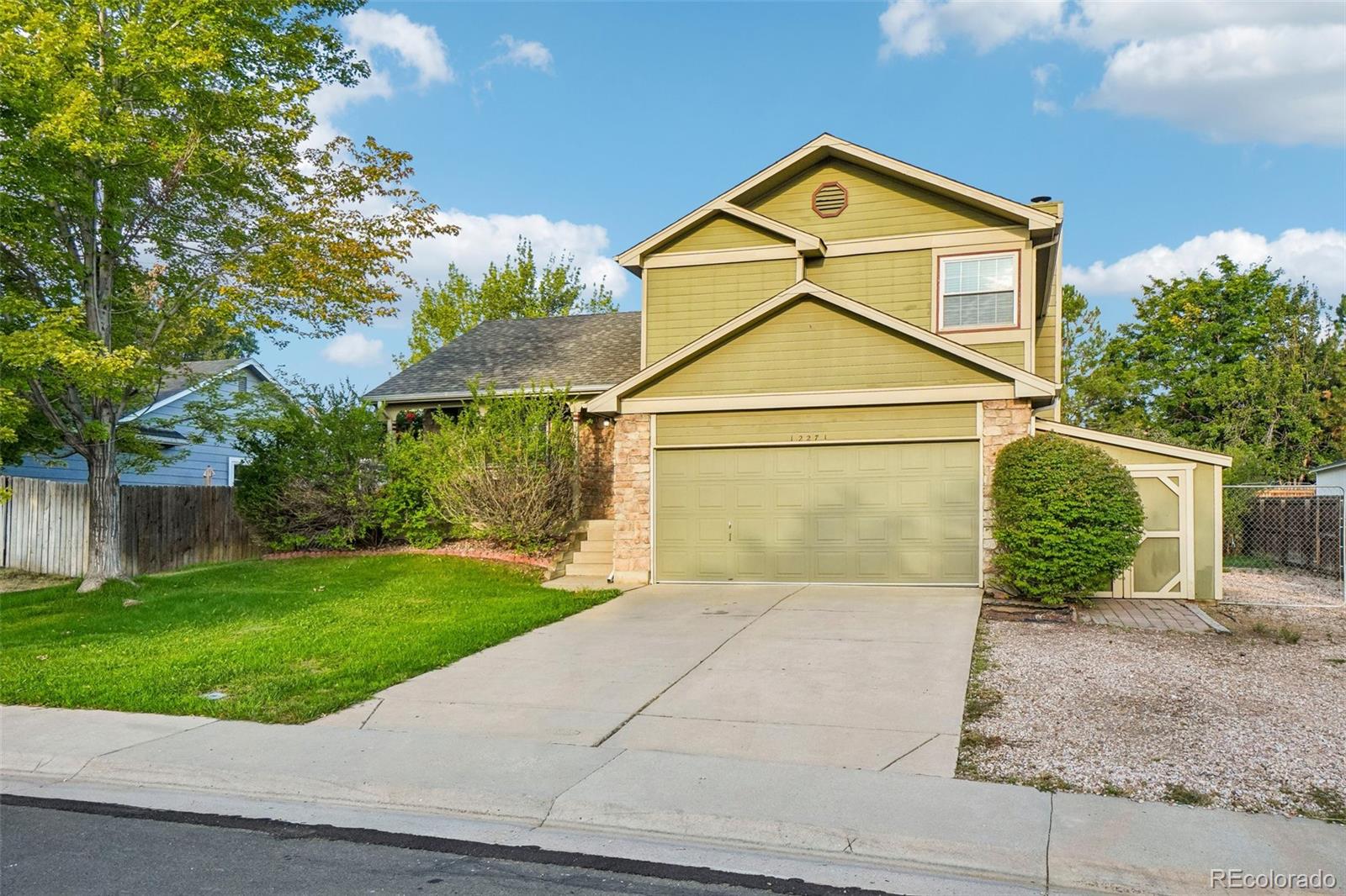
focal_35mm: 27
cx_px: 673
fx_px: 1009
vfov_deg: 47.9
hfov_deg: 67.4
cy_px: 448
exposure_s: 1/320
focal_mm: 18
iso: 400
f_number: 8
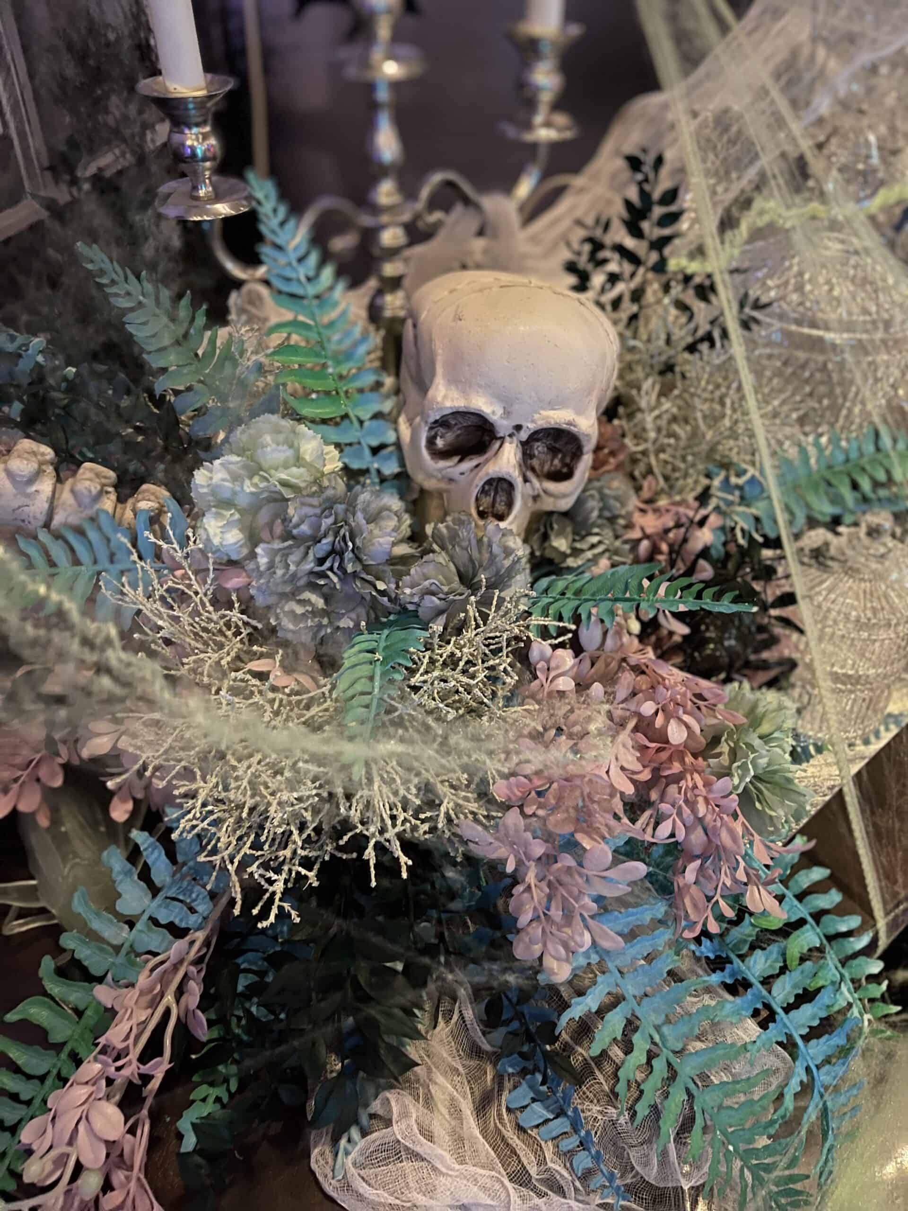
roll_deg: +1.5
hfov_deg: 53.1
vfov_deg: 67.3
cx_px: 454
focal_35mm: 26
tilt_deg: -42.3
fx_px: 909
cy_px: 606
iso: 800
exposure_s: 1/17
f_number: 1.6
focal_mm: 5.1
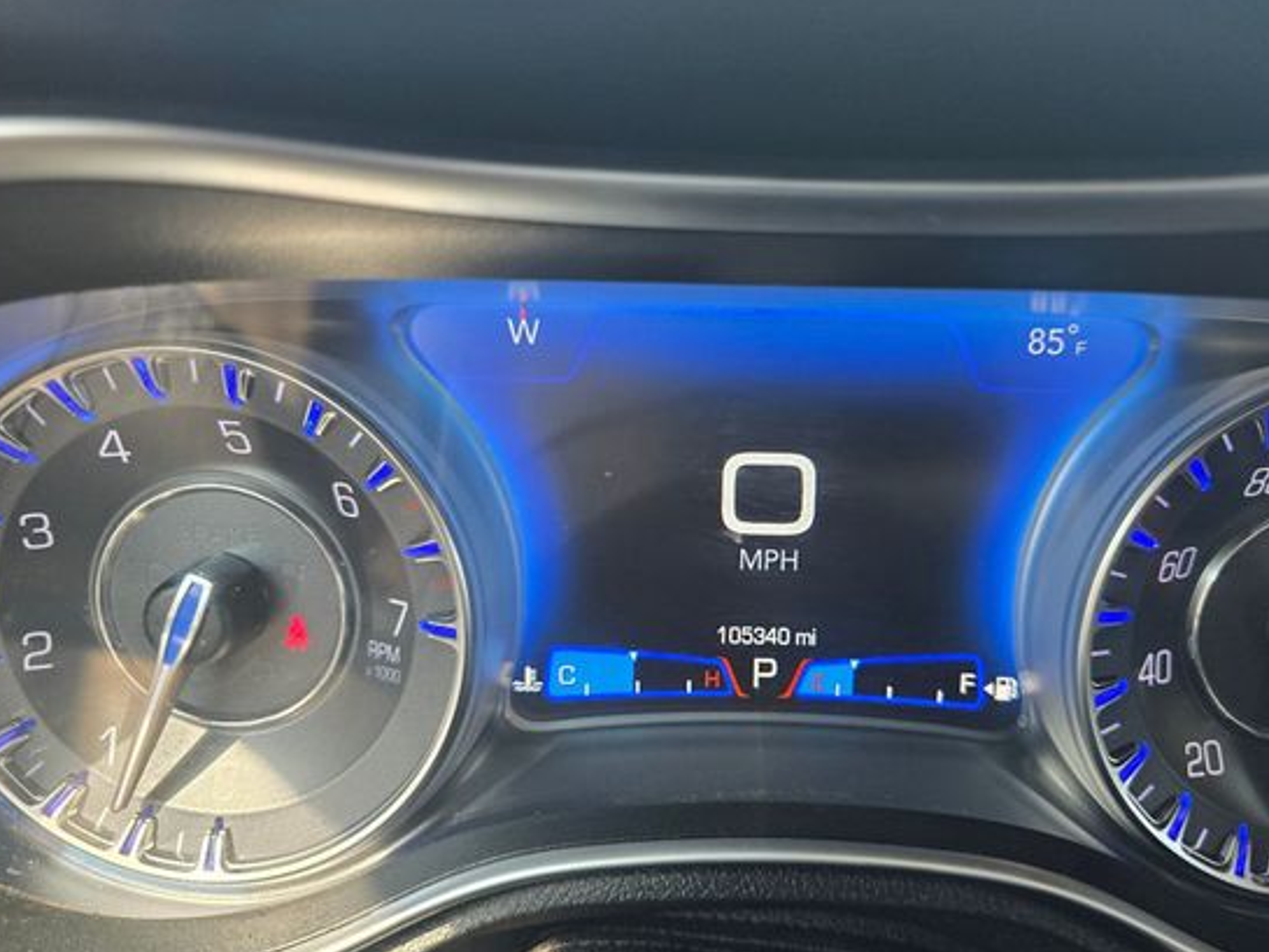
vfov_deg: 51.3
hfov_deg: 65.1
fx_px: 990
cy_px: 510
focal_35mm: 27
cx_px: 717
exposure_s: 1/120
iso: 160
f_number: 1.7
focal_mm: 6.3
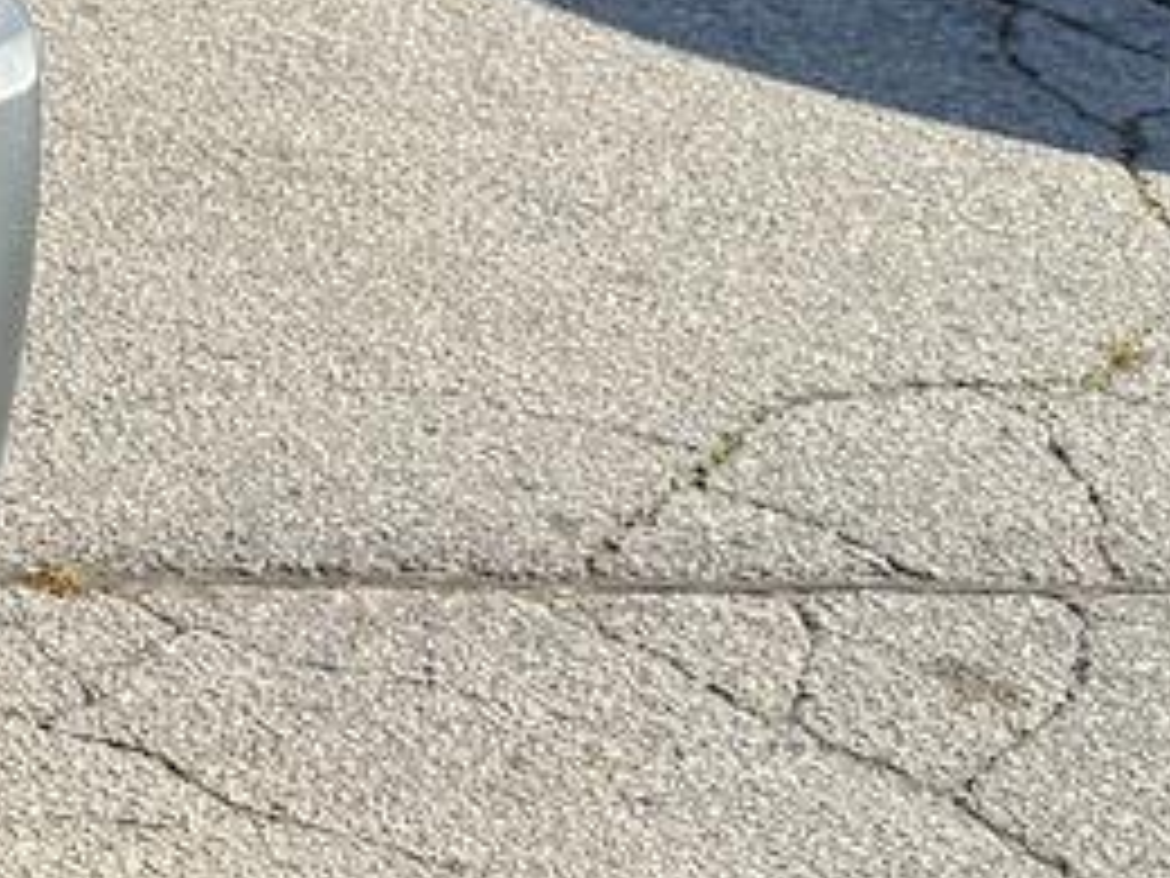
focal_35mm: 118
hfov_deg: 13.6
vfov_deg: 12.3
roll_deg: -1.2
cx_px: -1359
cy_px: -185
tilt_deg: -15.4
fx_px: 3988
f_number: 1.78
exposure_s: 1/1812
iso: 80
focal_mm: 6.76
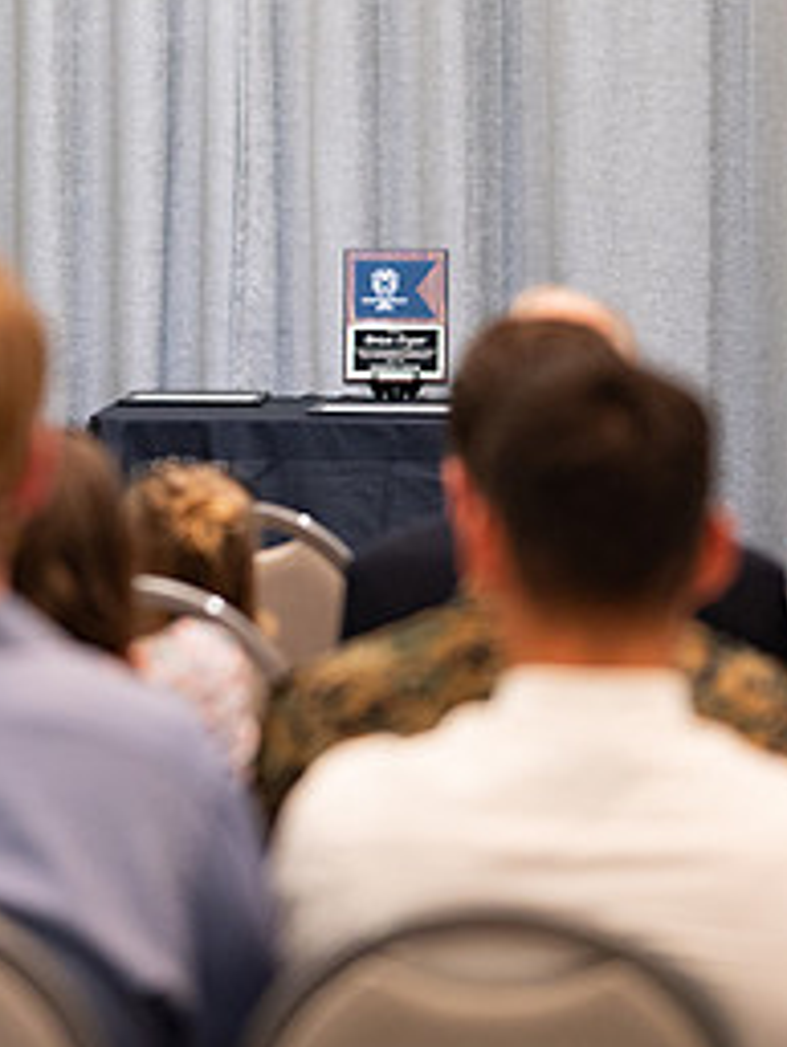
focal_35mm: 184
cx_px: 73
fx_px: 5573
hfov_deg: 8.1
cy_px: 281
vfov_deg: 10.7
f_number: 1.8
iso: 1000
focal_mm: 85
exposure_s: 1/200
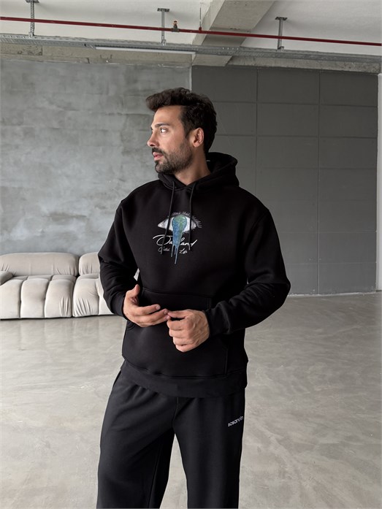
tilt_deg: -3.0
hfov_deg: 56.8
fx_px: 353
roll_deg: +0.3
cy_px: 254
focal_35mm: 24
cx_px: 191
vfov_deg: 71.6
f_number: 1.78
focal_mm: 6.76
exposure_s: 1/99
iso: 200
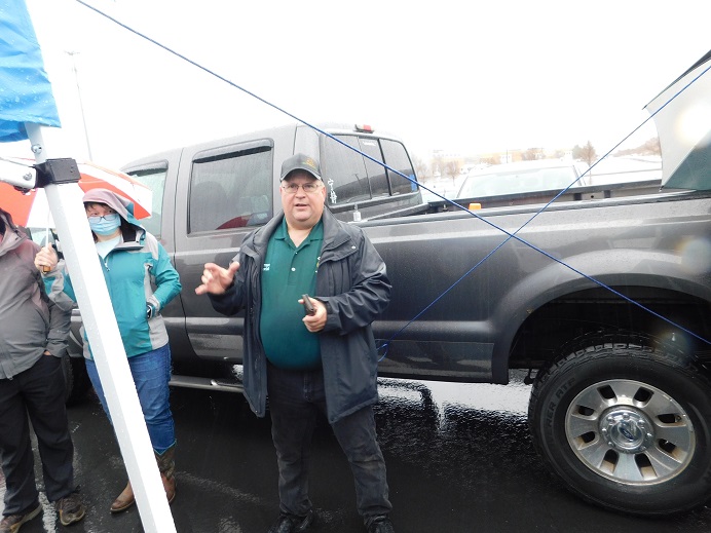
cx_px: 356
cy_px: 266
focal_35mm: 23
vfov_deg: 58.9
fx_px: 472
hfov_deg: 73.9
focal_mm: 4
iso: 180
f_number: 3
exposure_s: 1/30
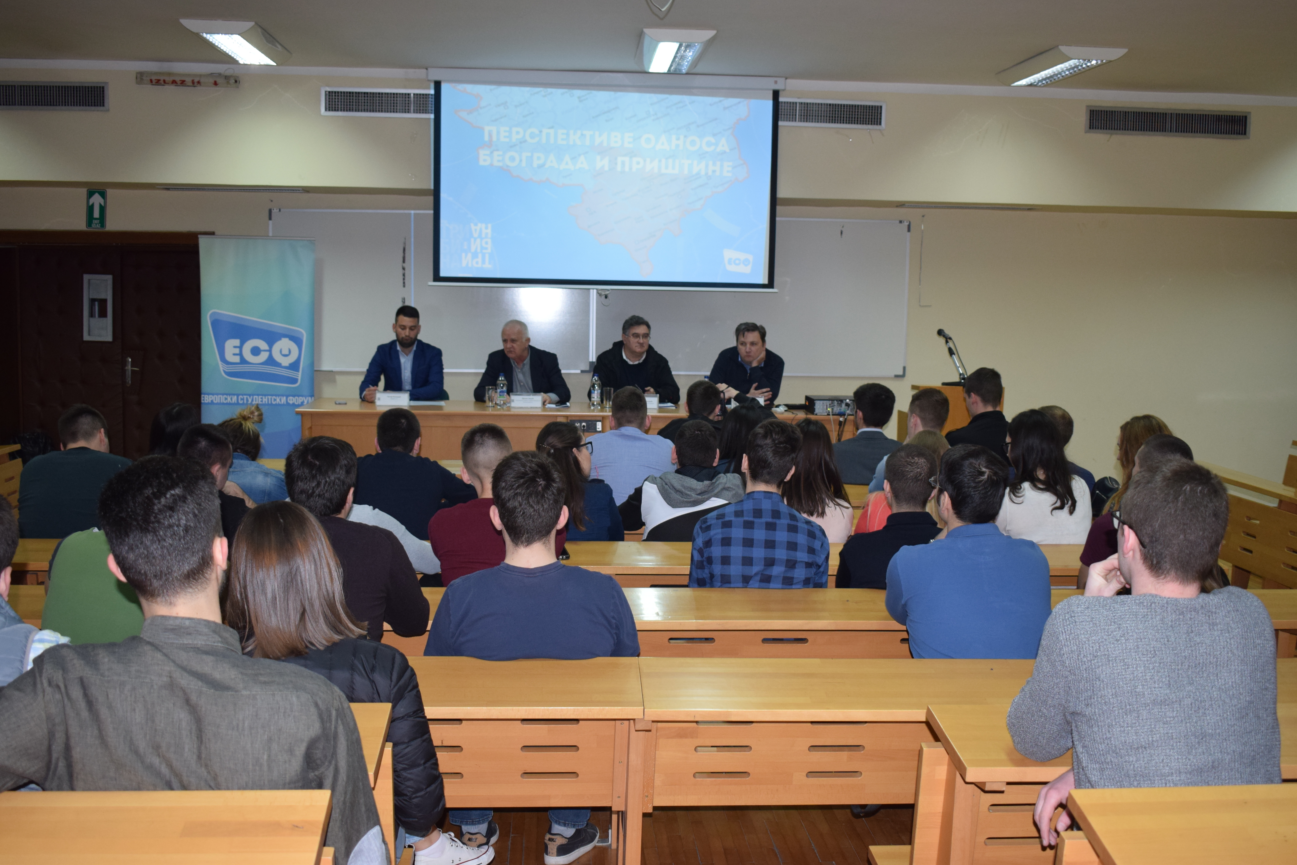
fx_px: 1405
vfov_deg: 34.2
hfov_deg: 49.6
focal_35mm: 39
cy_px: 432
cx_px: 648
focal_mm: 26
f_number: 4.2
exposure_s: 1/80
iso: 800
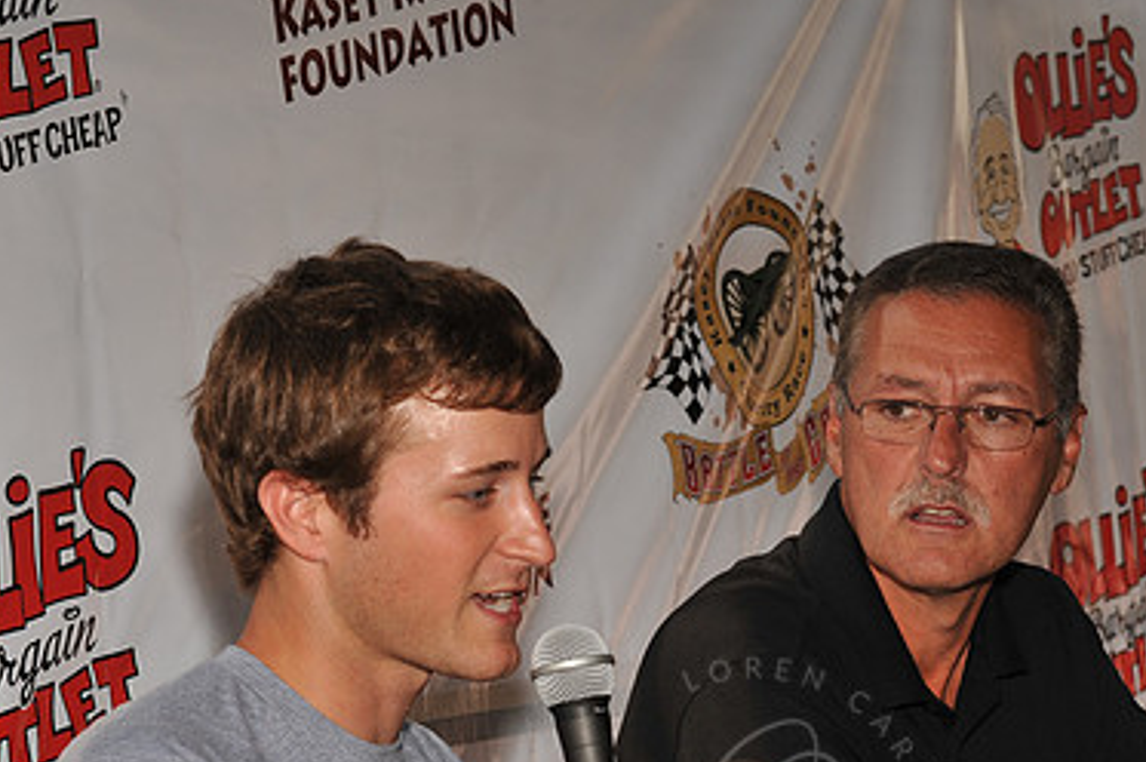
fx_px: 5534
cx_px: 753
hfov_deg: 11.8
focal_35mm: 174
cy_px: 559
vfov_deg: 7.9
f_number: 11
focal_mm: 112
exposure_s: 1/320
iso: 320
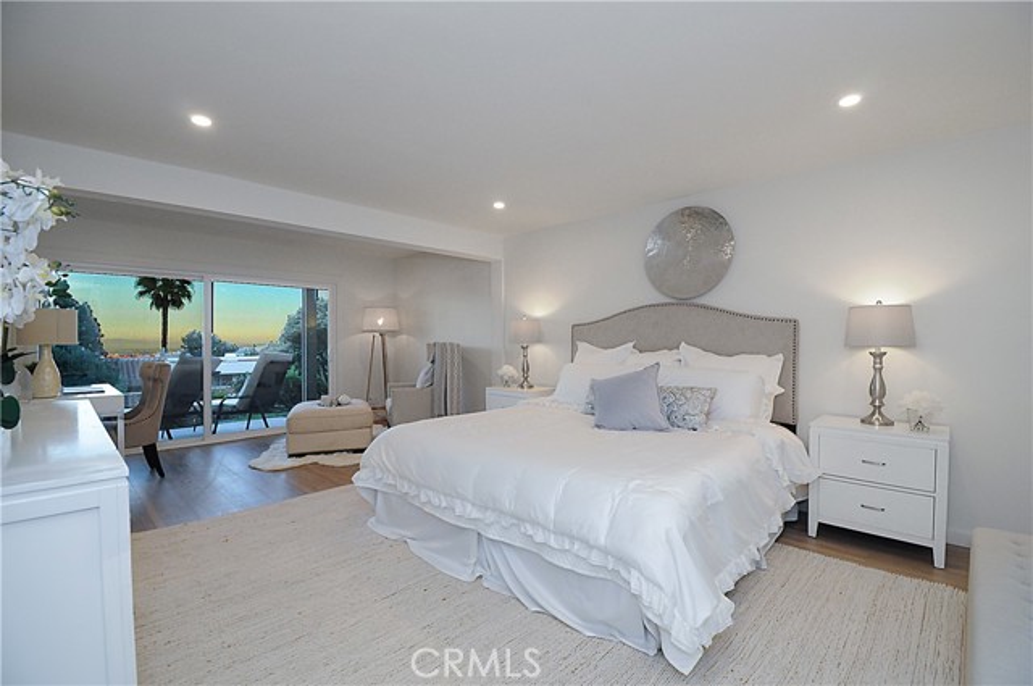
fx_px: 430
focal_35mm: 15
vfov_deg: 77.2
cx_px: 516
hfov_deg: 100.5
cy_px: 343
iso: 800
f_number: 8
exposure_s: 1/50
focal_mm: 10
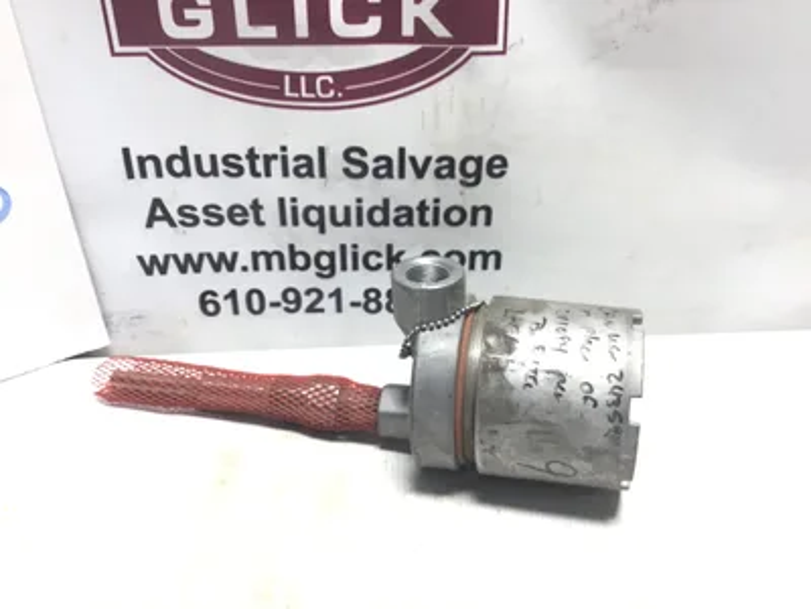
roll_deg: -1.6
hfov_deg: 58.4
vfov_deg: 45.4
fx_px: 726
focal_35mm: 31
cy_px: 304
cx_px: 406
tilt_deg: -31.9
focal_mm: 3.3
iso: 40
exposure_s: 1/120
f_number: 2.4
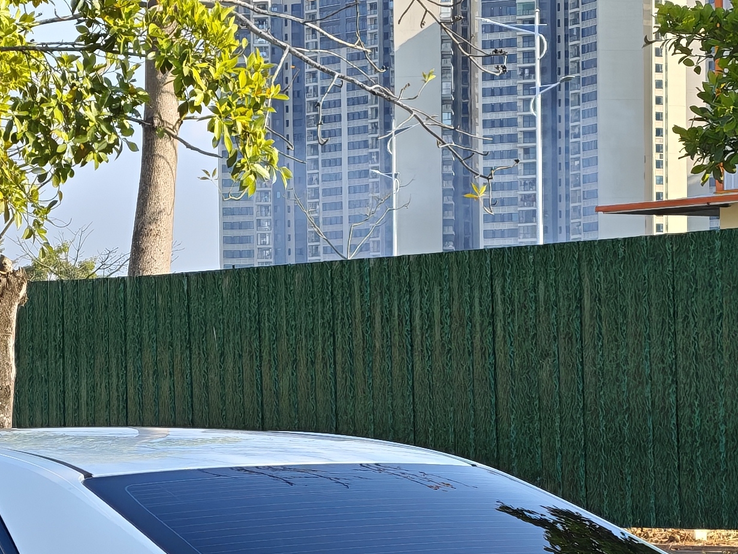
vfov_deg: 9.6
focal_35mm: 153
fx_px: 3263
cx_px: 151
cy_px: 593
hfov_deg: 12.8
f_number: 1.67
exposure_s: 1/1678
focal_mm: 6.62
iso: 50
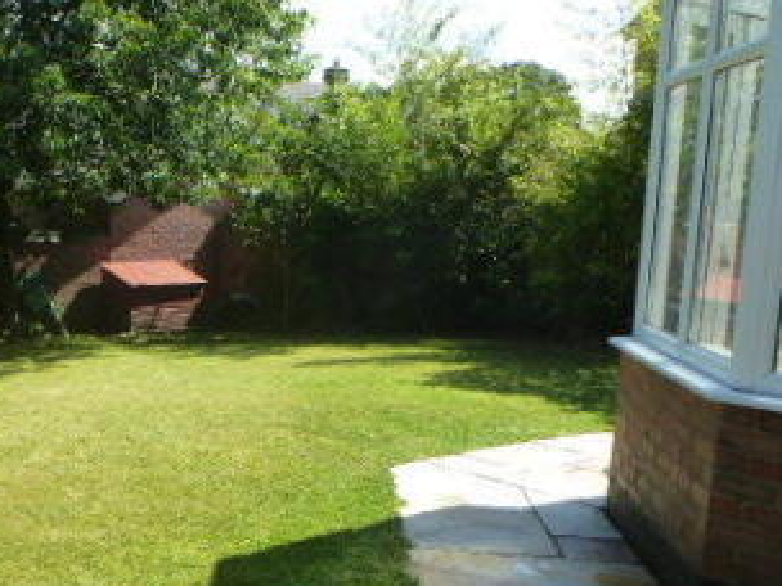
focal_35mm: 46
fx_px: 1039
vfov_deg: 31.2
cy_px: 397
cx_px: 114
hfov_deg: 39.0
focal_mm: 4.3
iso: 160
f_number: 4
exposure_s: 1/400
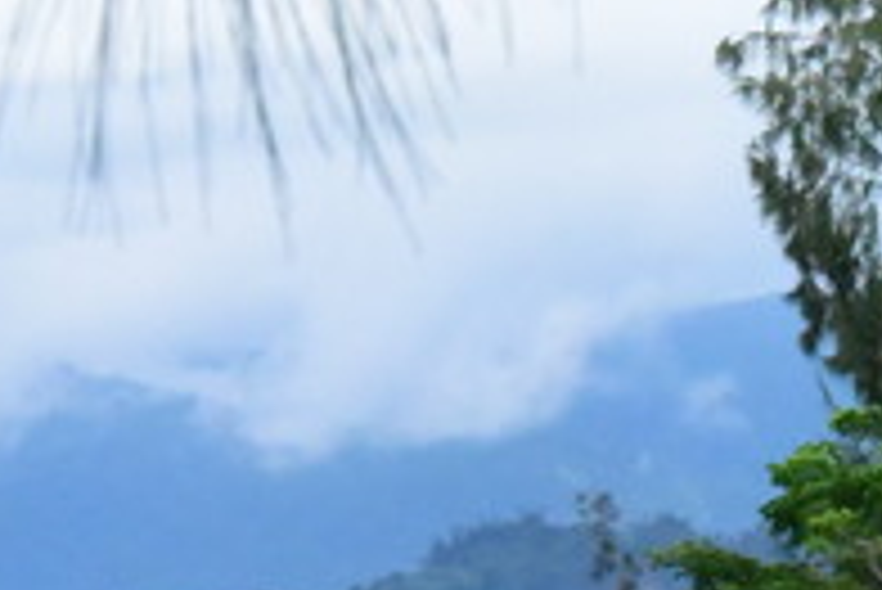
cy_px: 1169
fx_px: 10714
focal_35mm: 437
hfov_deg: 4.7
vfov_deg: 3.1
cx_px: 1138
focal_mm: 110
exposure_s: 1/3200
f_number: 14
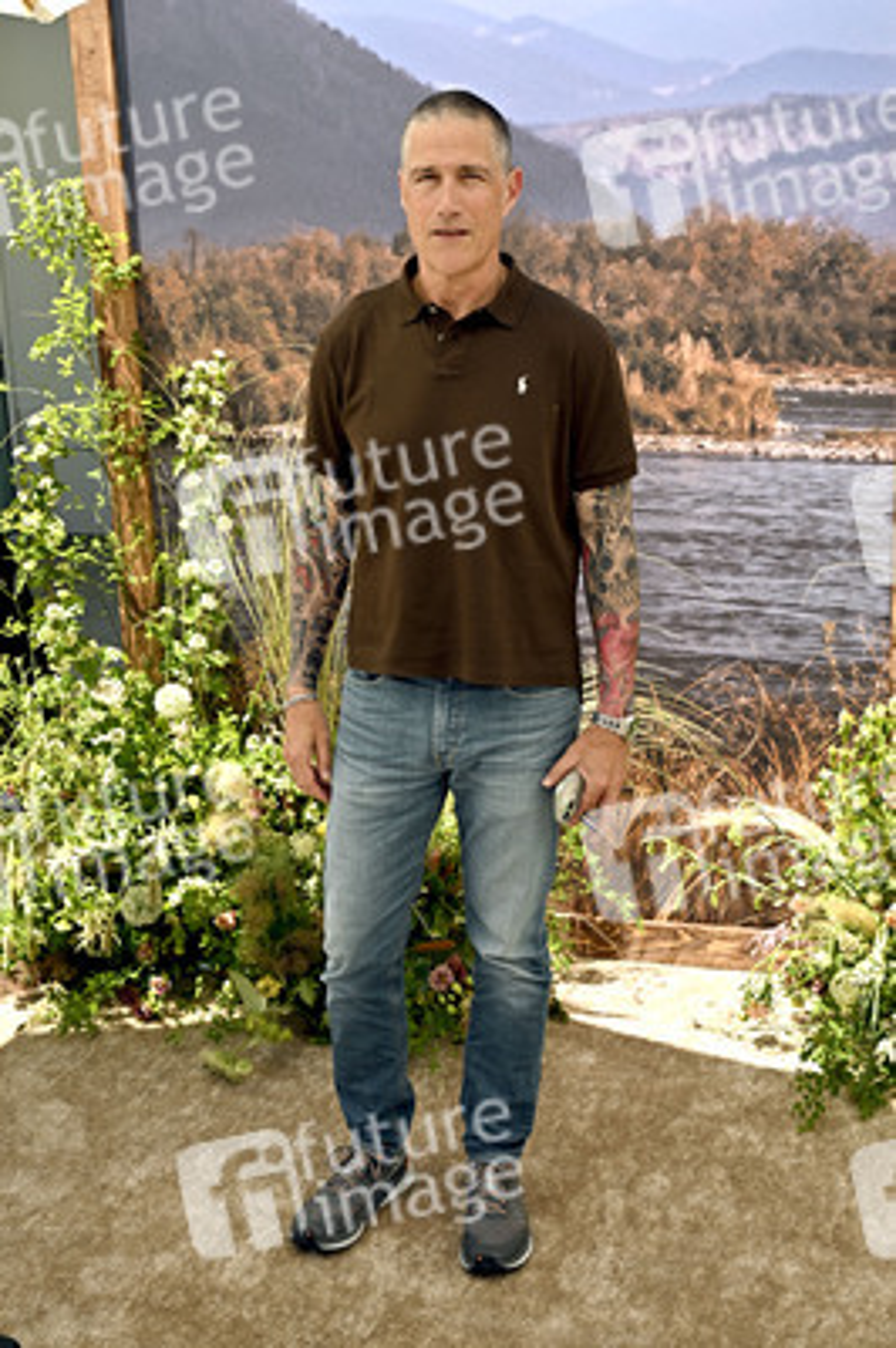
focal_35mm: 38
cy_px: 674
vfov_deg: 50.7
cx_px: 448
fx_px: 1421
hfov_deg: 35.0
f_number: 8
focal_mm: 38
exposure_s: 1/320
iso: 200
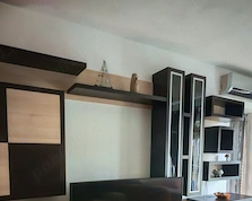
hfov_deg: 62.0
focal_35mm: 28
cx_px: 107
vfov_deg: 47.7
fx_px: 209
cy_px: 169
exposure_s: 1/11
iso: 640
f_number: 2.2
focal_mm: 1.96
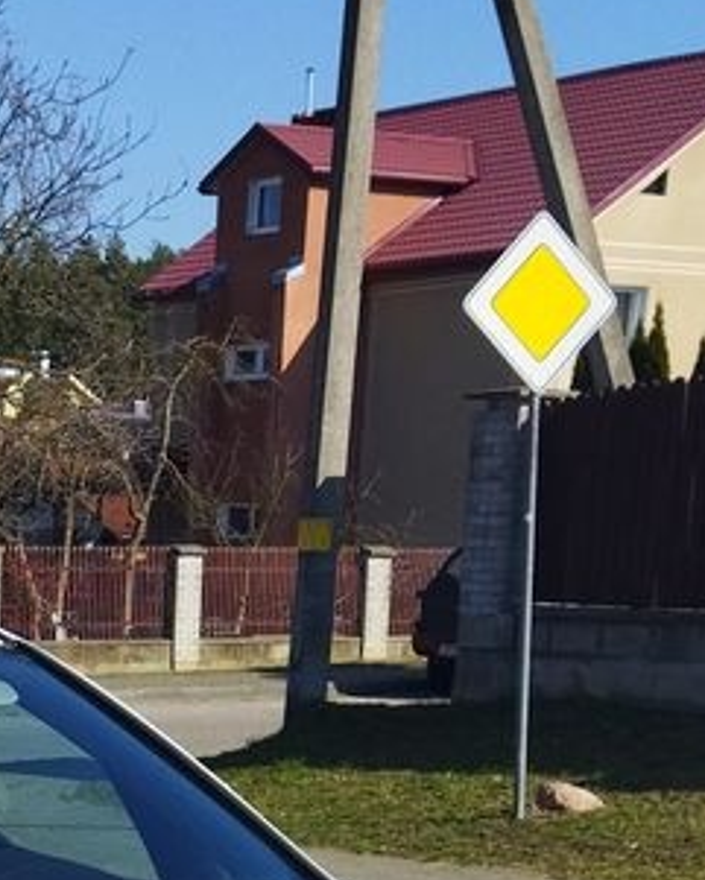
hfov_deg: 14.1
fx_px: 2737
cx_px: -228
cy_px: 1090
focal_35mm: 105
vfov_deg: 17.3
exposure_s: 1/3559
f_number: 1.79
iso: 99
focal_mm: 4.71
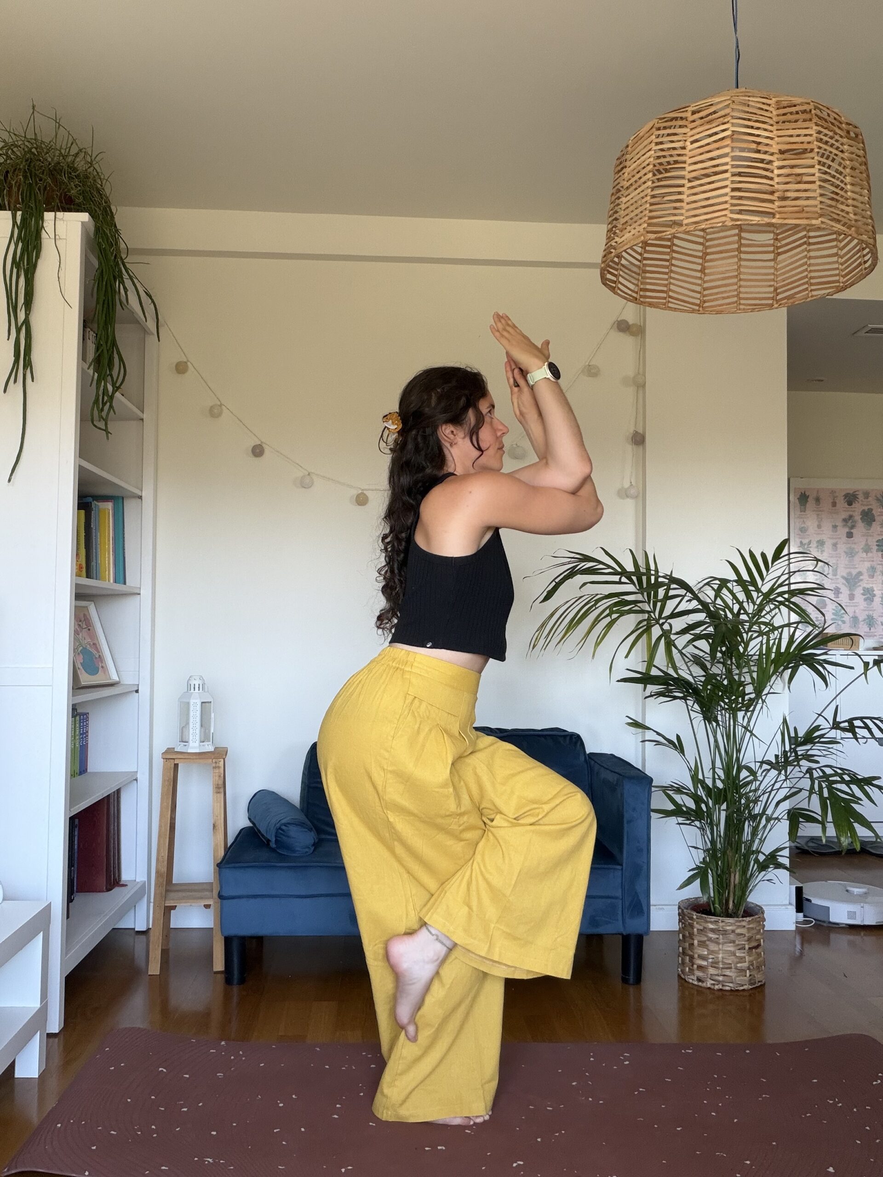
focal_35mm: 30
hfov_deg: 46.8
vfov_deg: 60.0
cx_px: 442
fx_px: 1020
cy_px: 588
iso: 80
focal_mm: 2.71
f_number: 1.9
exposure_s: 1/81
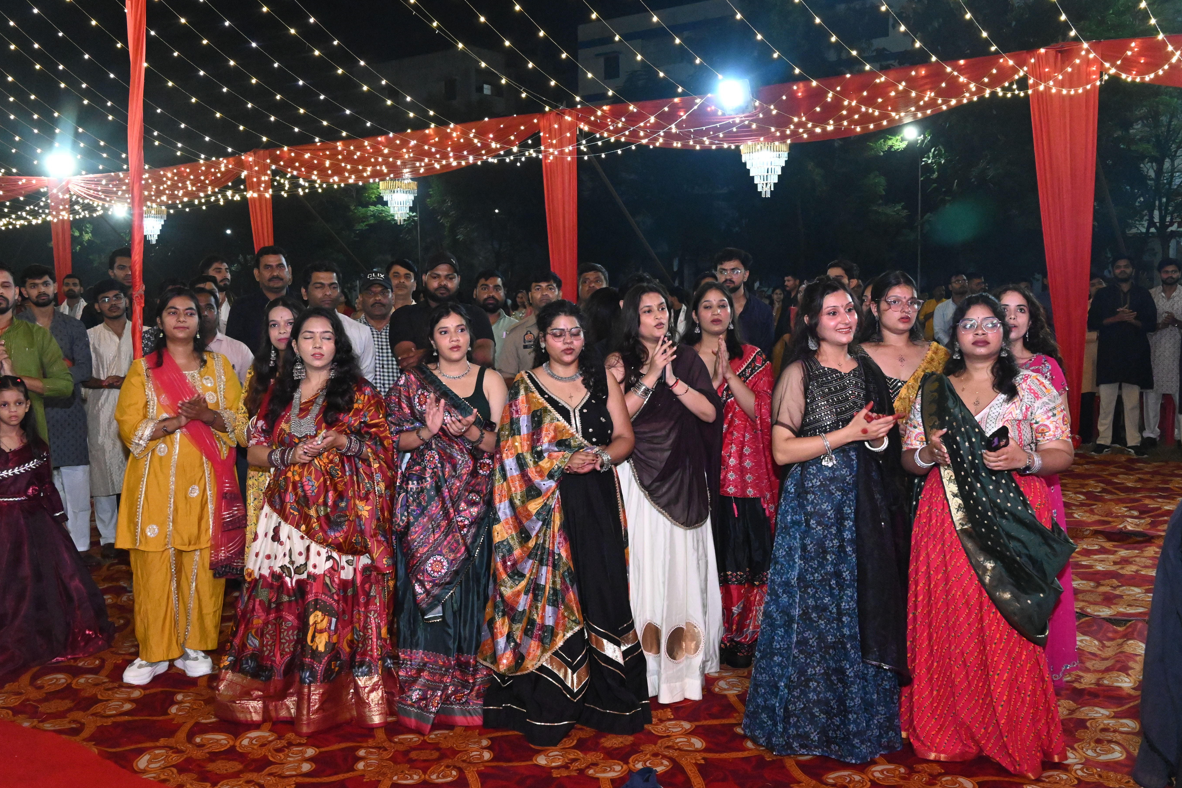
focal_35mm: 34
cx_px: 587
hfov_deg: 55.8
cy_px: 390
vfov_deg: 38.9
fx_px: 1116
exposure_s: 1/125
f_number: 7.1
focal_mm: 22
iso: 6400
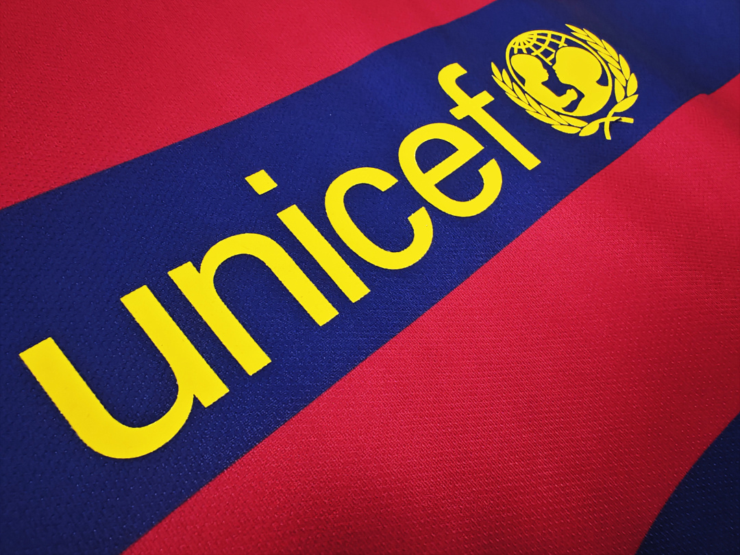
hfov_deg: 73.9
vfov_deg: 58.9
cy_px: 278
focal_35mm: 23
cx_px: 370
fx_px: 492
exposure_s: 1/50
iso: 99
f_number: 2.2
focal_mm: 2.59
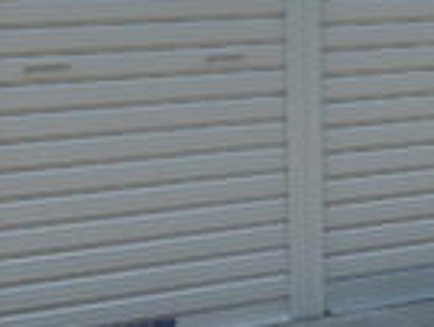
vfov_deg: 10.7
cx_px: 823
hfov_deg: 13.0
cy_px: -152
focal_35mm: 134
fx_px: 1683
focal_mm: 4.5
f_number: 3.2
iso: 80
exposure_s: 1/640
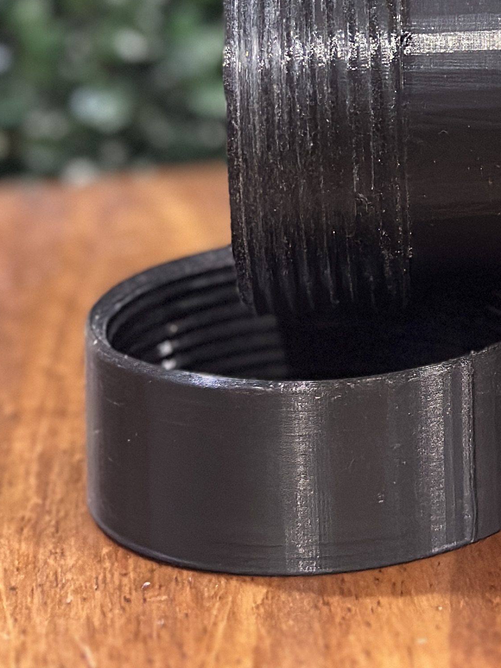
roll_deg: +0.5
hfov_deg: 11.2
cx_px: 670
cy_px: -166
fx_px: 2489
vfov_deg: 14.7
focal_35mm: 129
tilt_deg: -7.6
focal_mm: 6.86
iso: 640
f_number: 1.78
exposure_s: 1/25
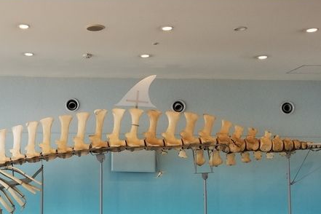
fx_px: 446
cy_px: 145
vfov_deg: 26.8
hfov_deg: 37.7
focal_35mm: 50
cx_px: 51
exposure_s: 1/60
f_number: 1.7
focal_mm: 4.25
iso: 64
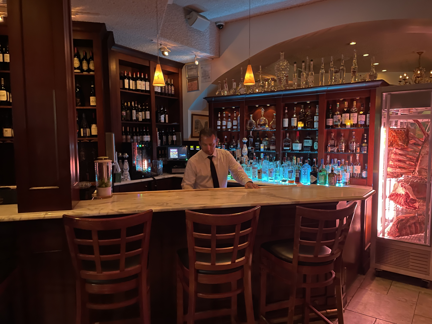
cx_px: 216
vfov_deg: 53.1
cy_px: 162
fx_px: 324
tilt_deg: -3.1
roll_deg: +0.9
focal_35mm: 26
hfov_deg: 67.3
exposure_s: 1/17
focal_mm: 4.2
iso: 1000
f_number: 1.6
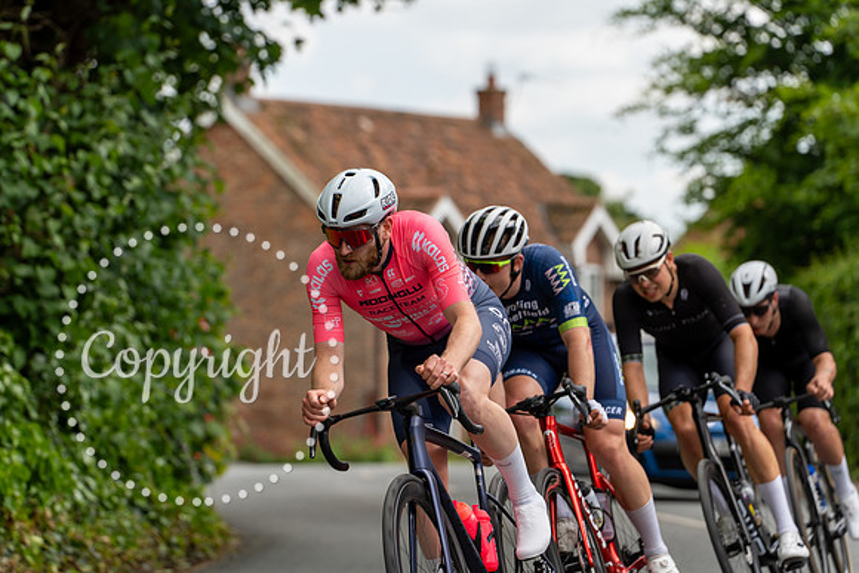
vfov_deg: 8.2
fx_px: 3986
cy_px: 286
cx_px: 430
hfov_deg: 12.3
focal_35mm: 167
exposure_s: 1/640
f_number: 4
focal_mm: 167
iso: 100
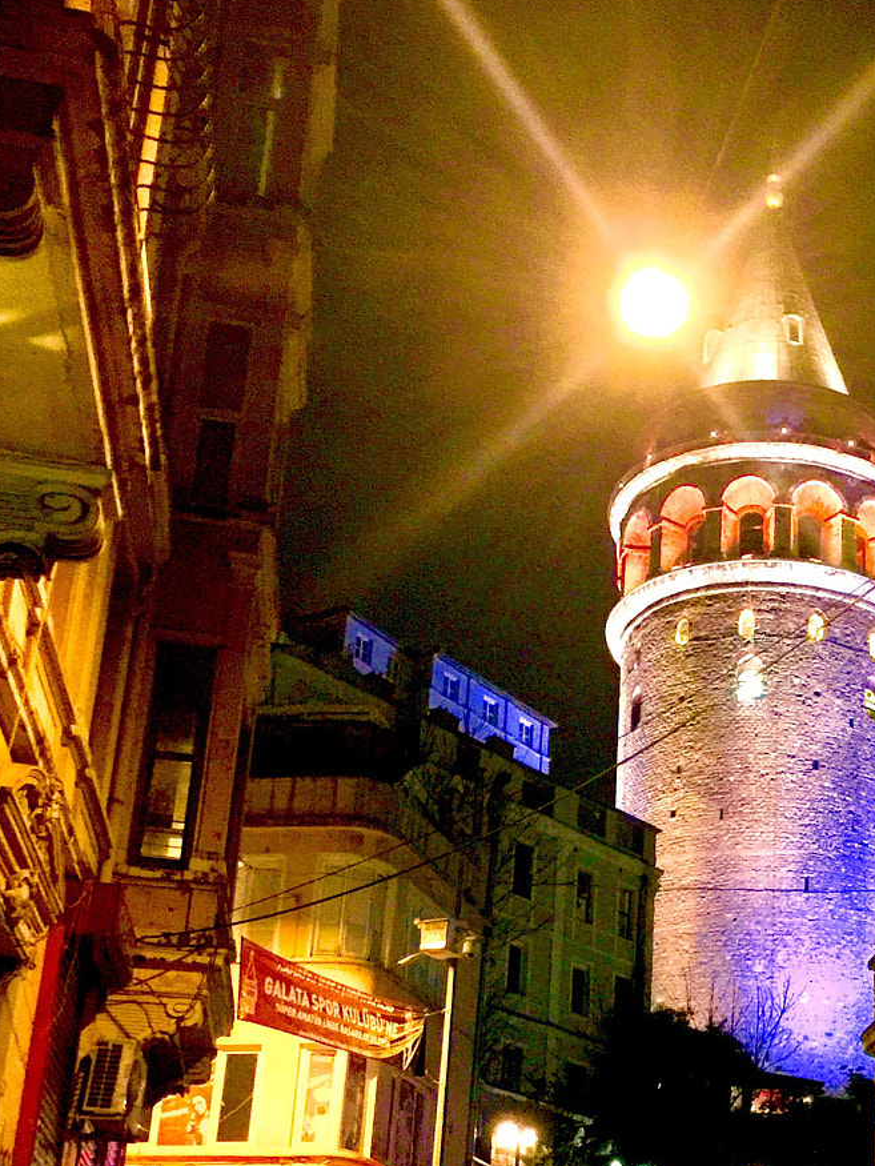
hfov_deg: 26.6
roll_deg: -0.6
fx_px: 1785
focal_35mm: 53
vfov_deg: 35.4
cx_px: 792
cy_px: 875
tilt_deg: +19.7
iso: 160
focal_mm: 4.15
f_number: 2.2
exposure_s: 1/8
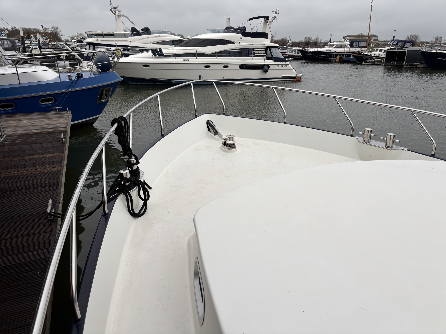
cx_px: 223
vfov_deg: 53.1
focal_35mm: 26
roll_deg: +0.0
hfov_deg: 67.3
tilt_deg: -20.3
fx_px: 335
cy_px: 167
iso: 50
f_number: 1.6
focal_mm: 5.96
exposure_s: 1/358
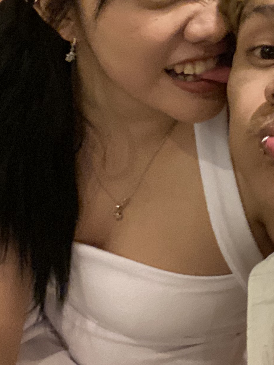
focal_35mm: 75
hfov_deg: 19.3
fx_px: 792
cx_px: 245
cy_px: 72
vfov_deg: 25.5
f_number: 2.2
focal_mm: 2.71
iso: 640
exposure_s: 1/30
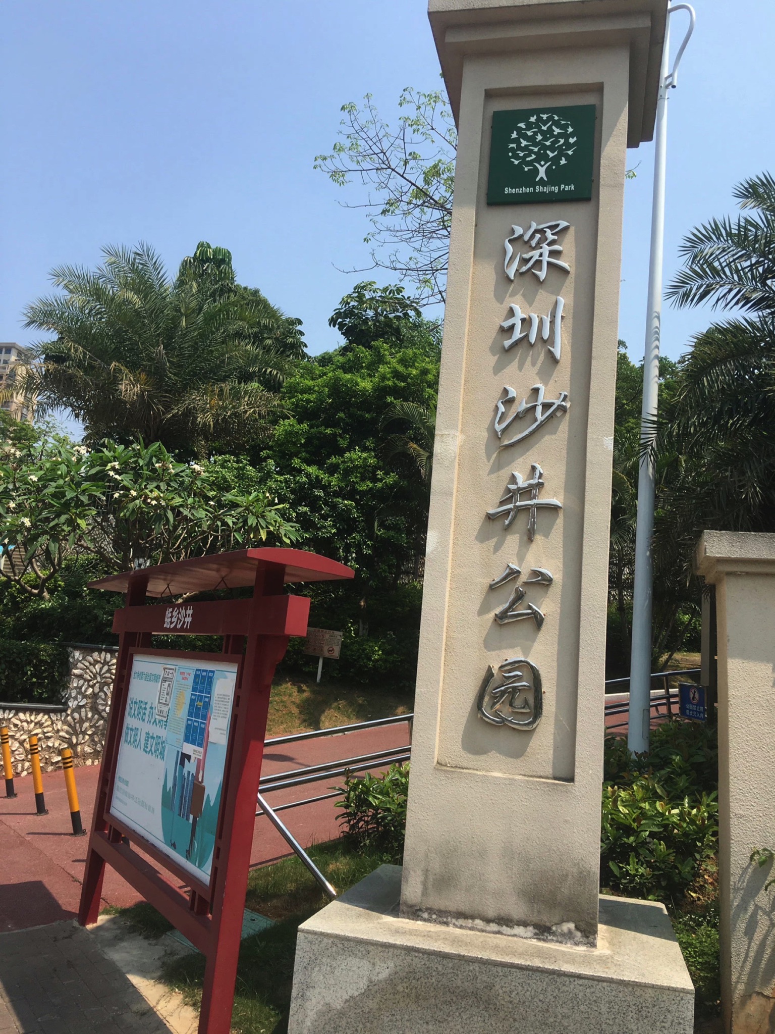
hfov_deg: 48.2
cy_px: 517
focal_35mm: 29
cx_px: 388
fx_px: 866
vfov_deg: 61.7
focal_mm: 4.15
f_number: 2.2
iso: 25
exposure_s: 1/1374
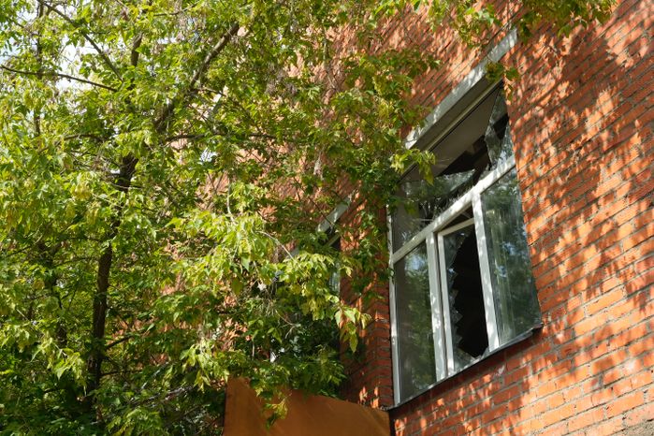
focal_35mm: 35
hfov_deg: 54.4
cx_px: 327
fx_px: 636
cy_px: 218
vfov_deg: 37.9
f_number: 18
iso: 1250
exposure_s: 1/250
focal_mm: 35
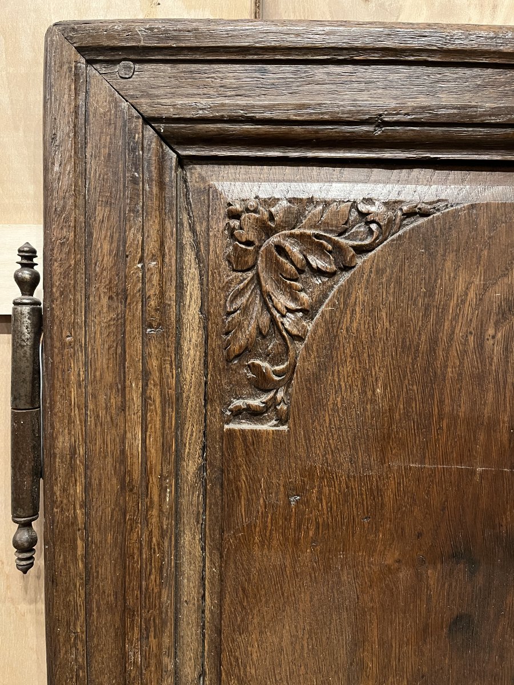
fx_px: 515
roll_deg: +0.8
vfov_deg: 67.3
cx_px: 257
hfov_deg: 53.1
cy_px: 342
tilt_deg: -12.1
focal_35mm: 26
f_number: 1.6
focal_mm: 5.1
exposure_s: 1/33
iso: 500
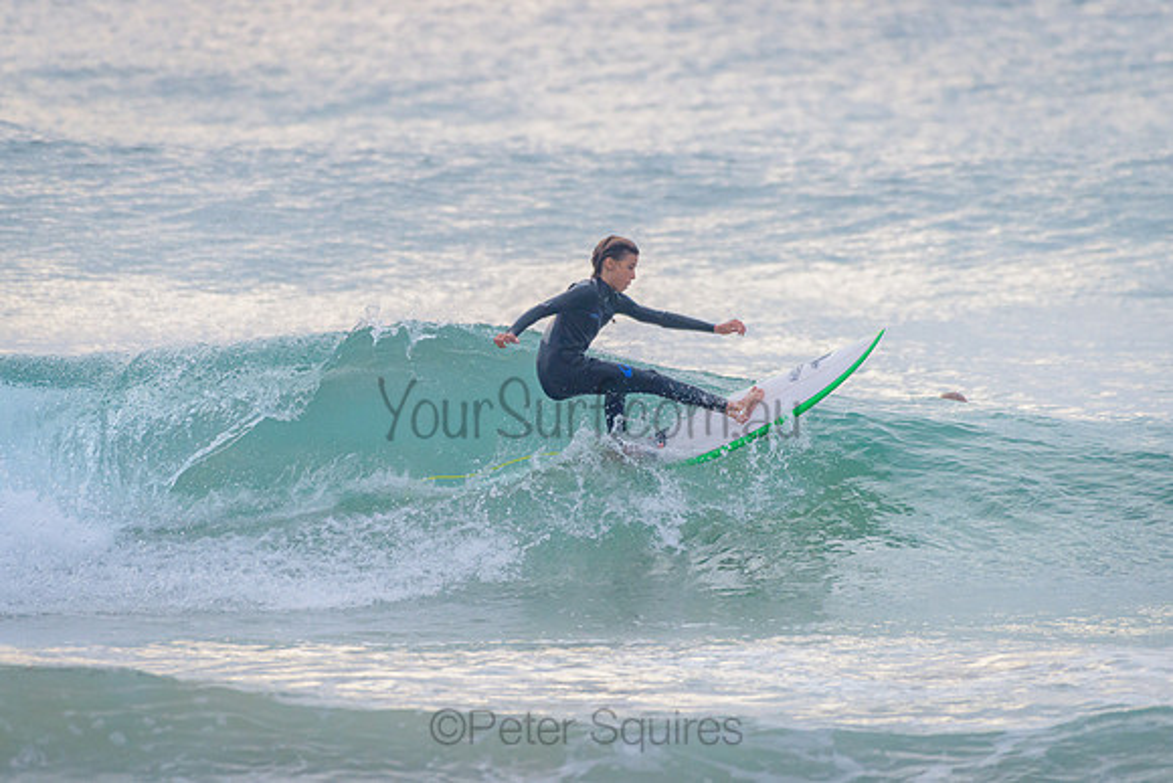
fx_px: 19982
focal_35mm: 613
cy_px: 384
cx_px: 569
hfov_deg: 3.4
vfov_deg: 2.2
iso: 560
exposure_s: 1/1250
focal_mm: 500
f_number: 5.6
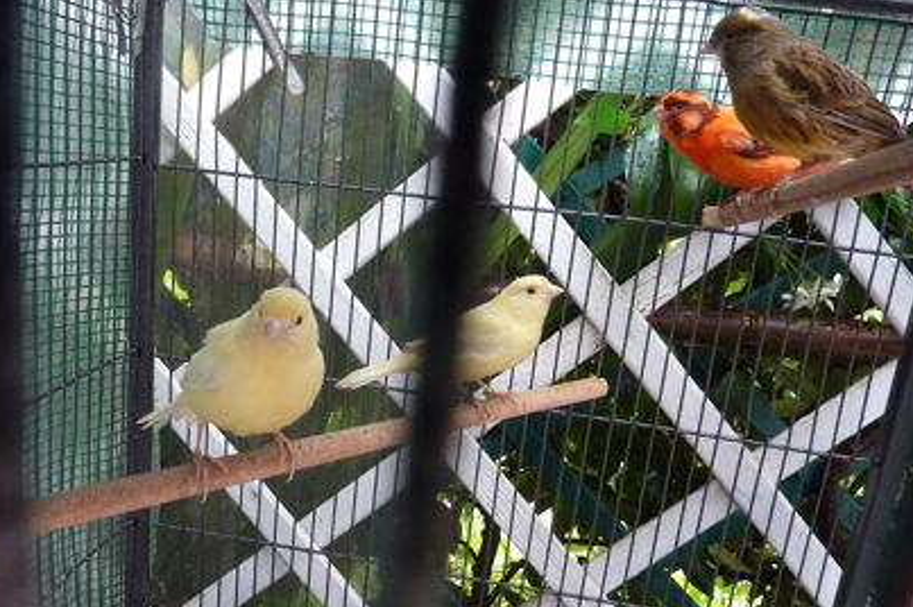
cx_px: 412
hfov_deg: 60.2
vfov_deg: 42.2
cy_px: 328
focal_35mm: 31
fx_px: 786
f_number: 3.3
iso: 320
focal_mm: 4.1
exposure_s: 1/30
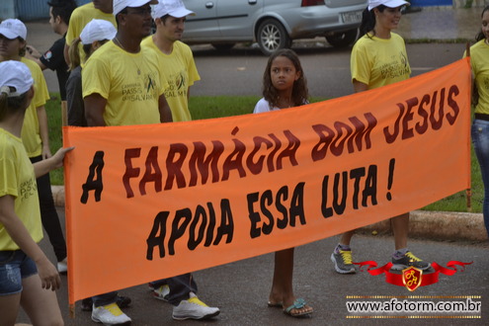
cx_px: 244
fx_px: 1834
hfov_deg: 15.2
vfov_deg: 10.2
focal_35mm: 135
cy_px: 163
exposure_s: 1/500
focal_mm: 90
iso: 400
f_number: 5.6
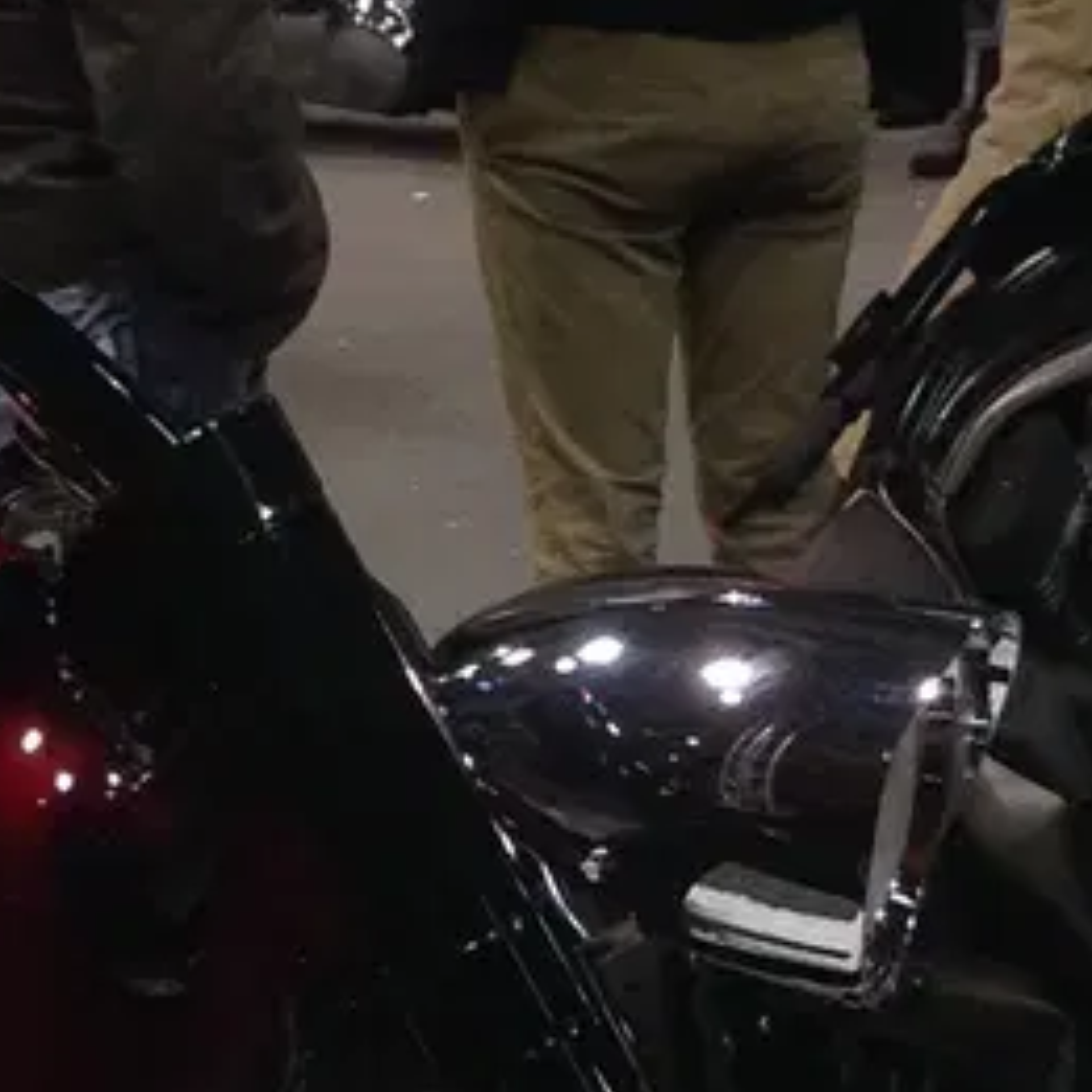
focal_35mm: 179
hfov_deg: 9.7
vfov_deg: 9.5
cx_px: 172
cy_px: 1615
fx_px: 6389
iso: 100
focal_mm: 4.12
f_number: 2.4
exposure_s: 1/120
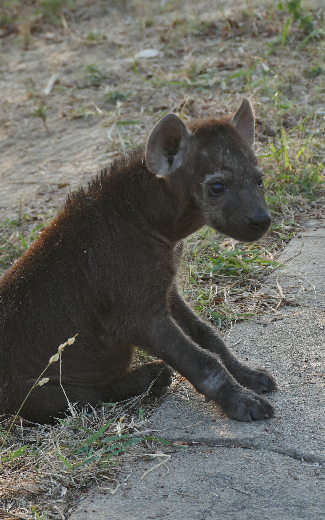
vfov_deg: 7.8
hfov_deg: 4.9
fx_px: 3798
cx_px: 118
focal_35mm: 268
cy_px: 260
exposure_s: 1/160
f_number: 4.5
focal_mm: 63.88
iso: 125
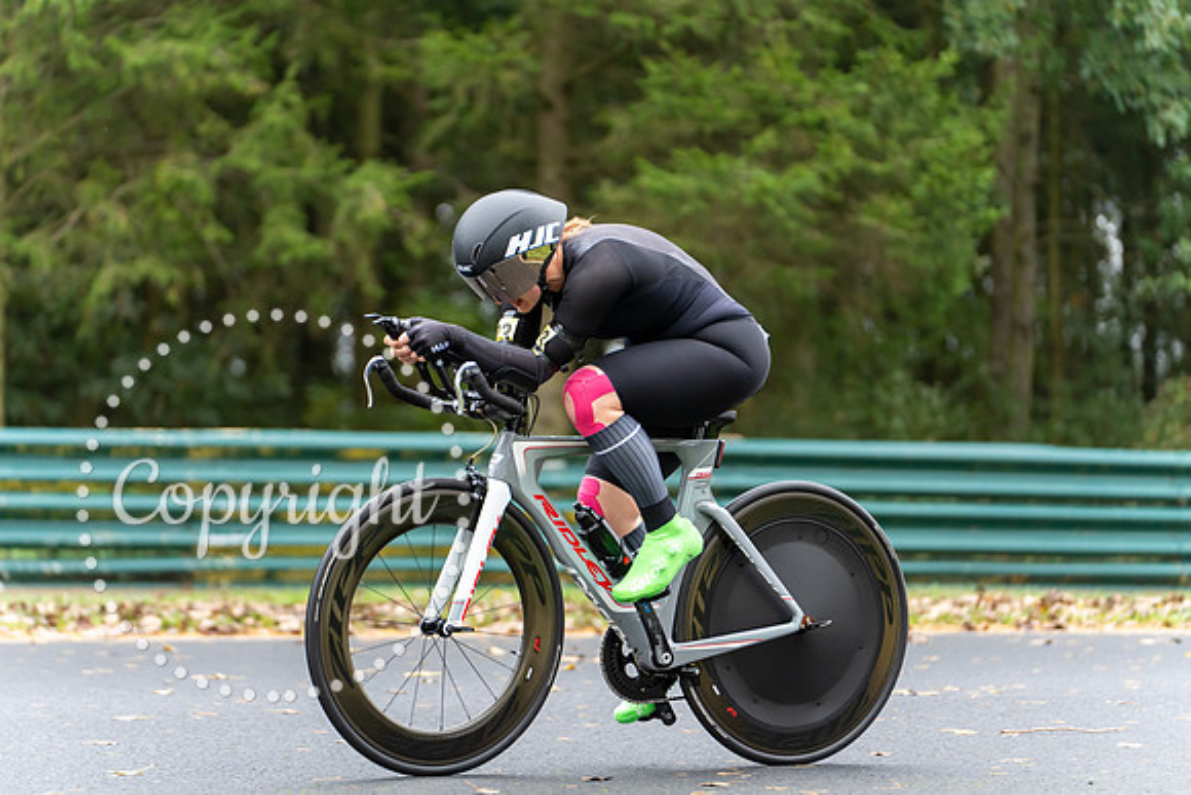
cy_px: 398
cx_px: 596
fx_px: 4533
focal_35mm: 137
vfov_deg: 10.0
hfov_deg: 15.0
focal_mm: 137
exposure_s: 1/1250
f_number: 2.8
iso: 2500
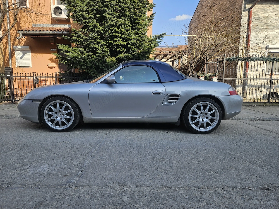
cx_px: 140
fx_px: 185
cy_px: 104
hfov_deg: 73.9
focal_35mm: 23
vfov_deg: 58.9
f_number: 1.8
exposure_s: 1/707
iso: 25
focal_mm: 5.4
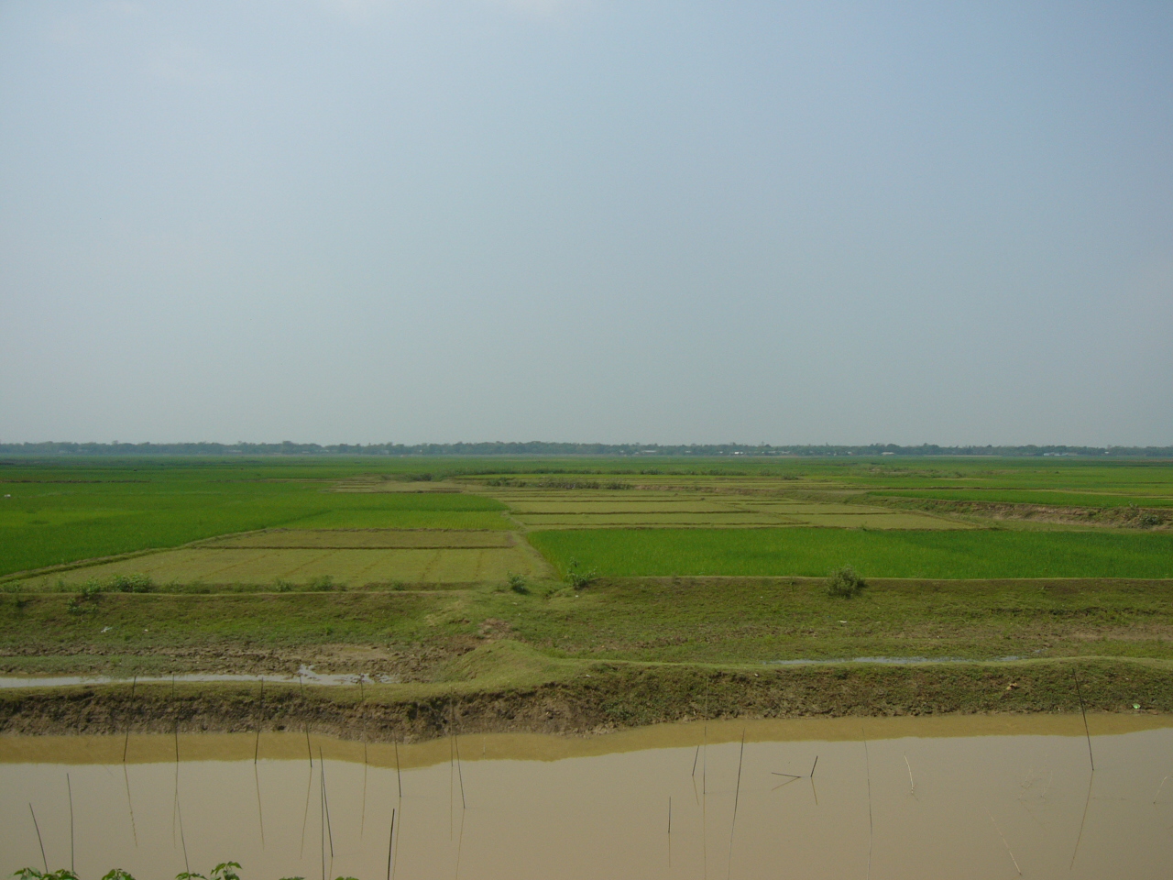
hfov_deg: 52.6
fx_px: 1186
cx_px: 586
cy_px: 440
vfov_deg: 40.7
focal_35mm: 35
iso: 50
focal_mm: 5.8
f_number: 8
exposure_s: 1/250
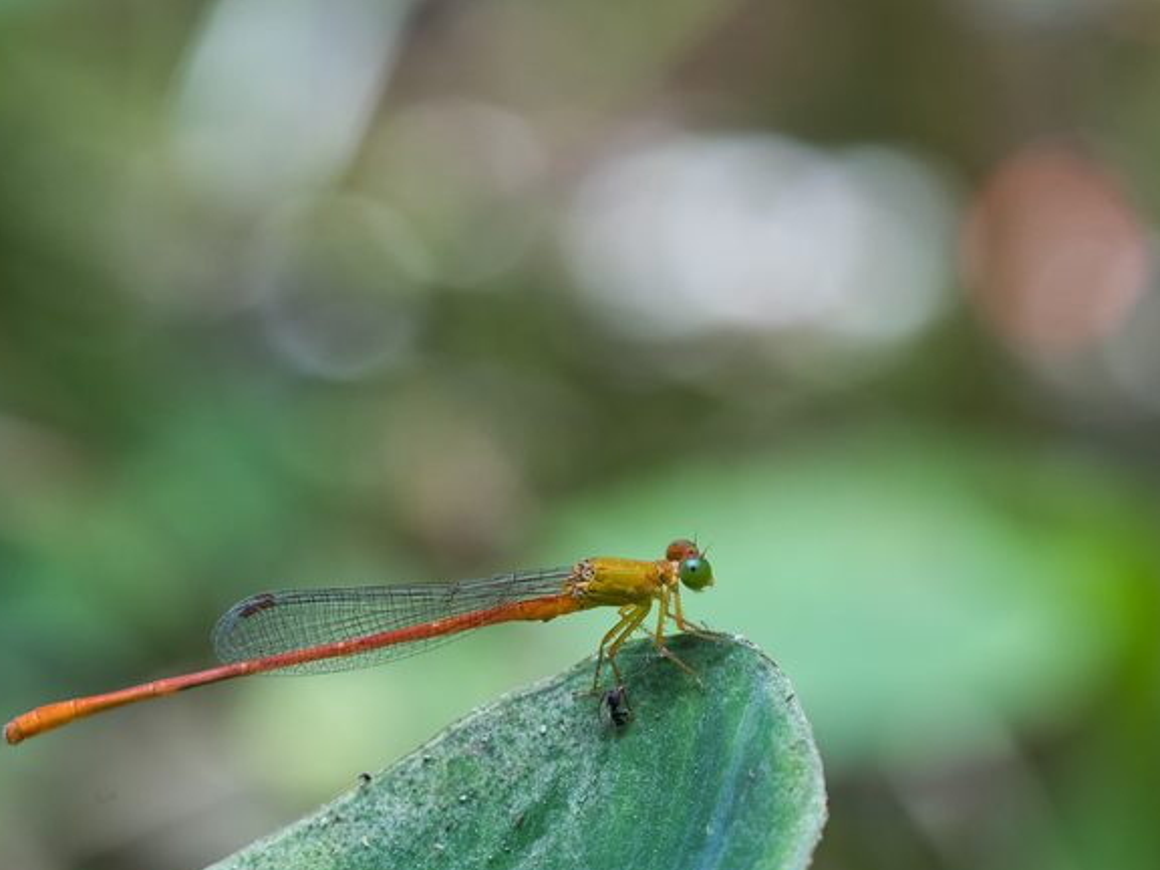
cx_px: 407
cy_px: 462
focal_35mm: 196
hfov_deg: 10.1
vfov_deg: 7.6
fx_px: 6568
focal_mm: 100
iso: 640
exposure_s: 1/60
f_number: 8
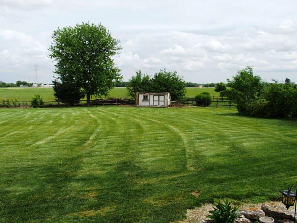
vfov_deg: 49.7
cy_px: 112
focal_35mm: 28
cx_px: 148
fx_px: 240
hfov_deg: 63.4
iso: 100
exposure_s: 1/640
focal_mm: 6
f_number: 5
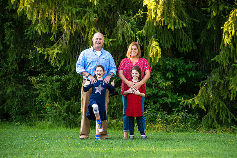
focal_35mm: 213
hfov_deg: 9.6
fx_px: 1406
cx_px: 126
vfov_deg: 6.4
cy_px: 84
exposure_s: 1/125
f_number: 5.6
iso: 200
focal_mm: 200
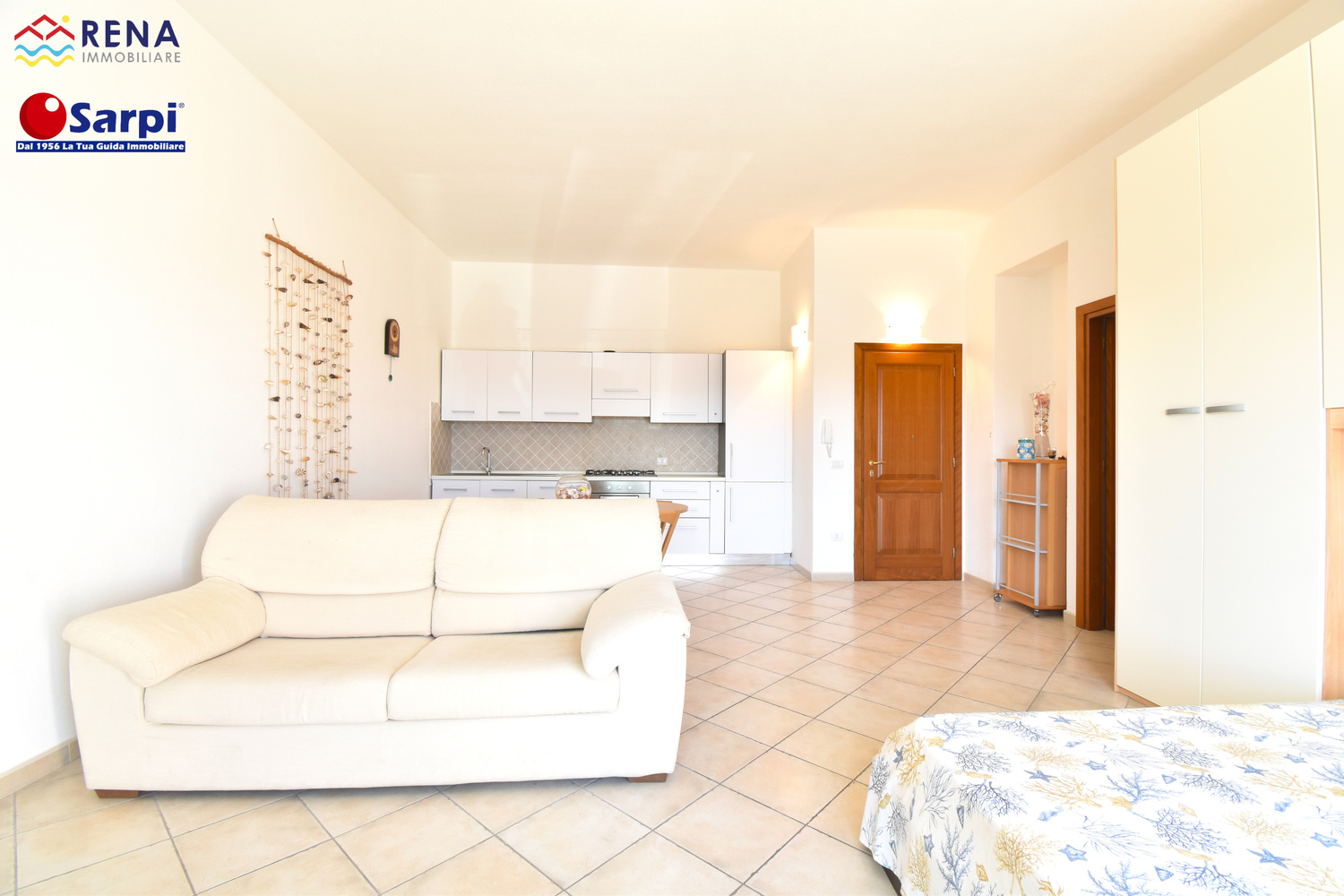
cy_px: 448
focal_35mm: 15
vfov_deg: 77.3
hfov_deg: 100.4
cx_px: 672
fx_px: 560
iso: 400
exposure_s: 1/13
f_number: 11
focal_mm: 10
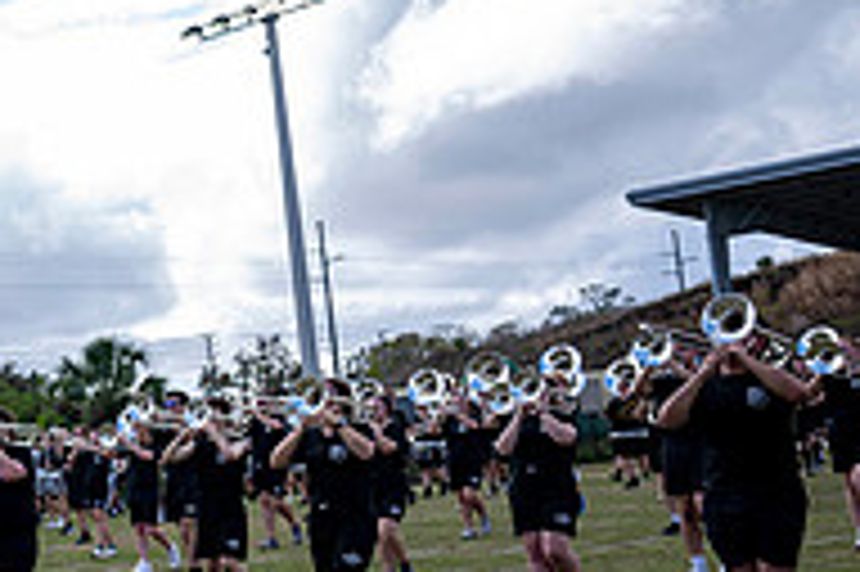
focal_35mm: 73
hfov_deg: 23.3
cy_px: 453
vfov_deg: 18.5
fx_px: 1742
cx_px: -365
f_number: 2.8
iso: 125
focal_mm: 24
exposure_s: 1/1250
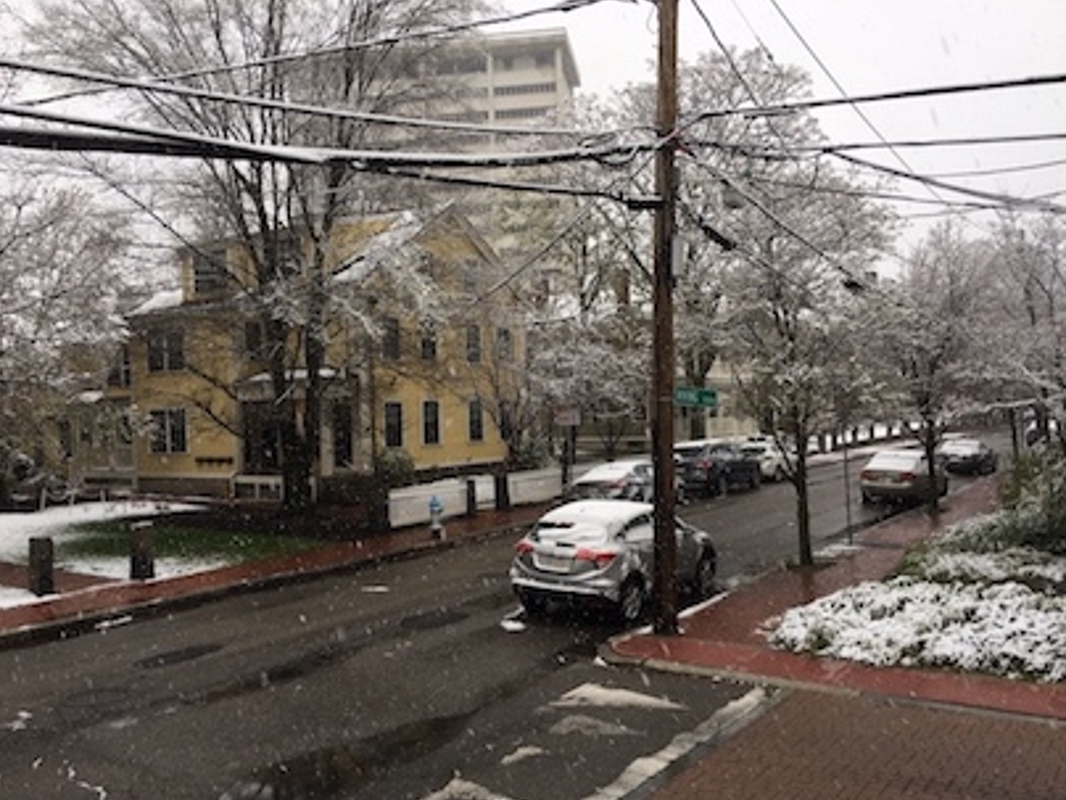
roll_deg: +1.2
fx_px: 955
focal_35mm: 31
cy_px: 417
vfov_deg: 45.4
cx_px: 562
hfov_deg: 58.3
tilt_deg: +0.8
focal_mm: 4.15
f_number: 2.2
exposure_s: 1/120
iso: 25
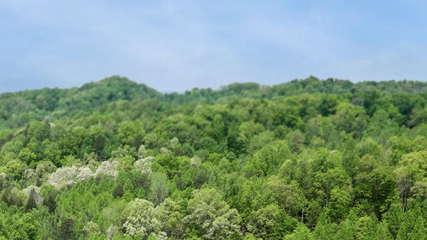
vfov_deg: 13.2
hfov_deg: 25.6
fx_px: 906
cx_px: 33
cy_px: 464
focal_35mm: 80
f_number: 2.8
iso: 100
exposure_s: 1/30
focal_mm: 12.29
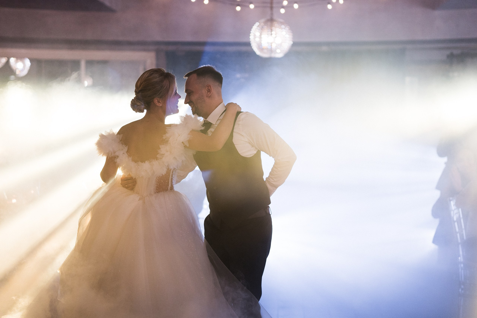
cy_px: 159
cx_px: 238
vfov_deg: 15.6
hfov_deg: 23.2
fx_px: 1162
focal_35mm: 88
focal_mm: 56
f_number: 1.4
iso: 500
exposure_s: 1/1000
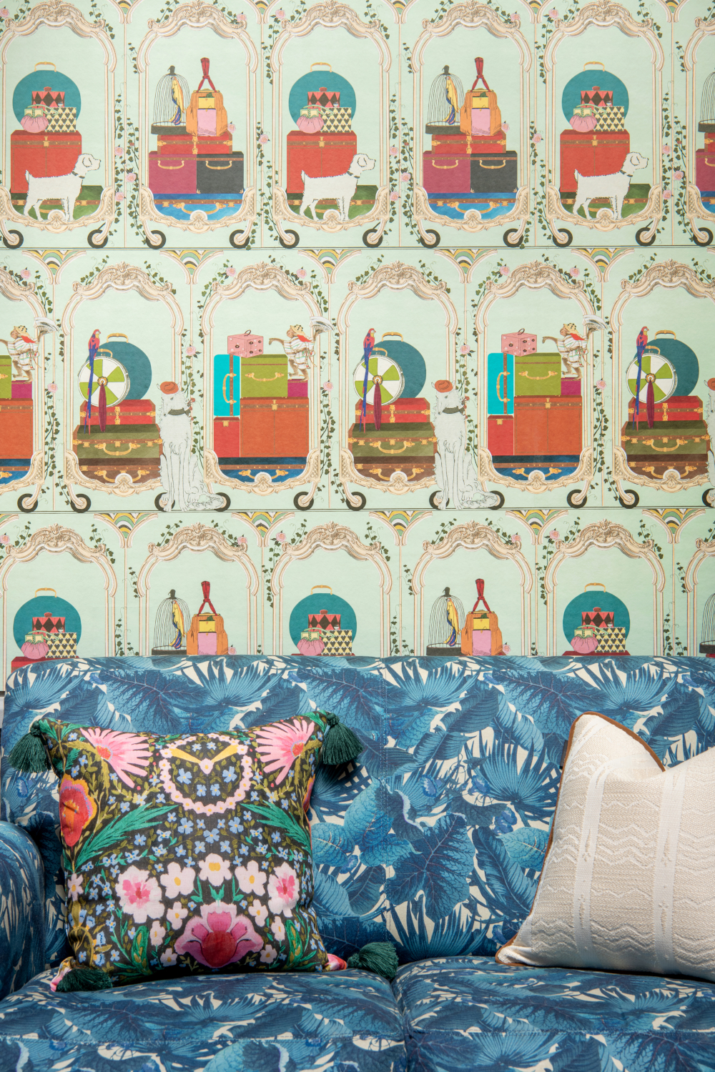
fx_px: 1638
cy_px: 536
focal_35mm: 55
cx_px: 358
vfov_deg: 36.2
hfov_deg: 24.6
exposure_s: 1/4
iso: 125
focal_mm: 55
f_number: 10
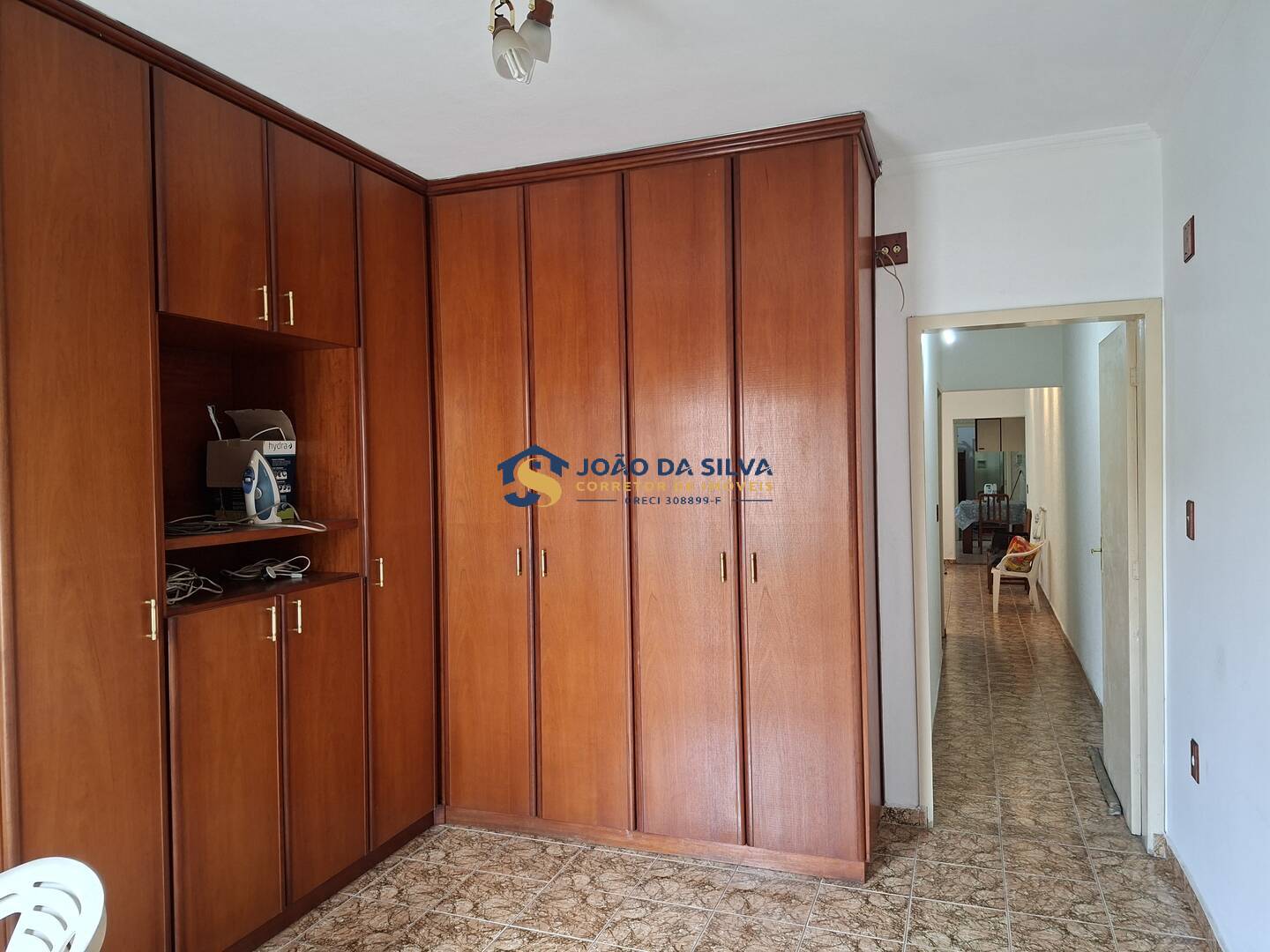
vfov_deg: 58.9
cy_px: 476
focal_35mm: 23
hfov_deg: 73.9
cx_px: 635
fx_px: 844
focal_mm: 5.54
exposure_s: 1/60
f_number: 1.8
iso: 200
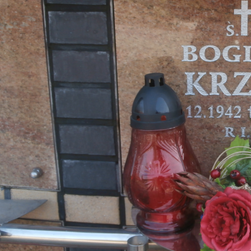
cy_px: 100
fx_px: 566
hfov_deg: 24.1
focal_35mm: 69
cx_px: 239
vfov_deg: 25.0
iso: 100
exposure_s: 1/80
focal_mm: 6.67
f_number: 3.9
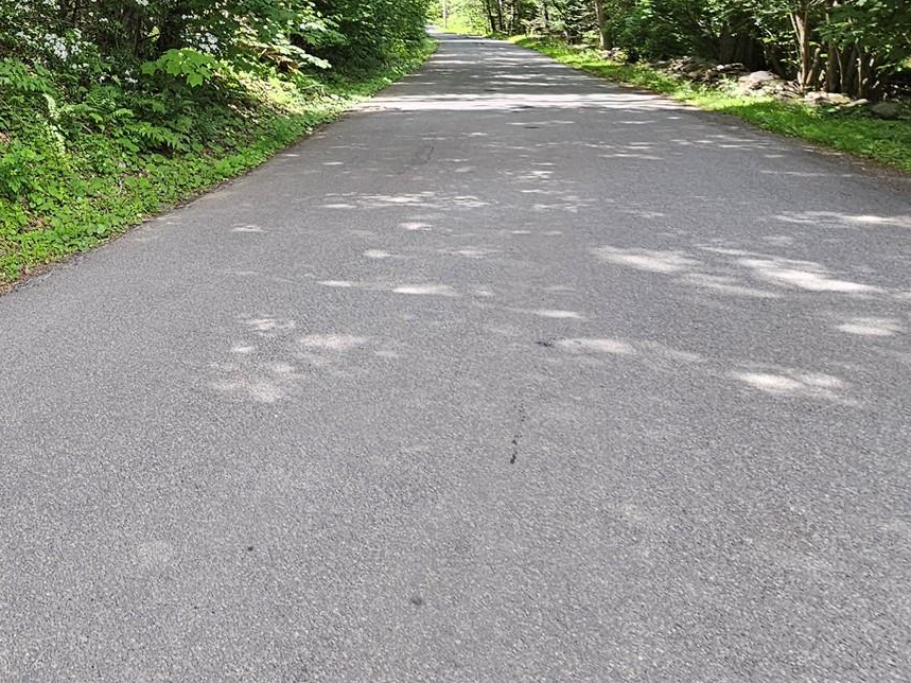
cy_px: -46
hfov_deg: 45.3
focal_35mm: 31
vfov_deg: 38.6
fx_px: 816
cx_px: -72
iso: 50
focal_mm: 2.2
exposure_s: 1/134
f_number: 2.2
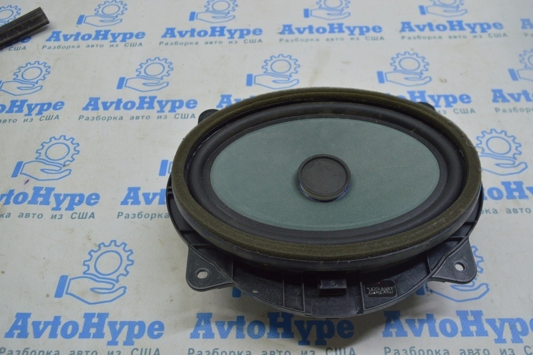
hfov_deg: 57.3
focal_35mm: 33
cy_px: 178
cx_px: 266
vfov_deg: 39.9
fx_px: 488
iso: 400
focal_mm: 22
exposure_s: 1/40
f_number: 5.6
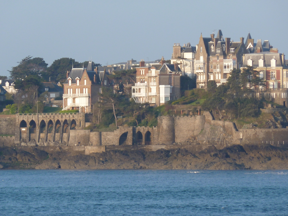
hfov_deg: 5.0
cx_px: 144
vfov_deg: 3.7
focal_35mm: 399
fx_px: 3320
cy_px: 108
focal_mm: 49.2
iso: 80
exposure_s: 1/200
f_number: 4.9
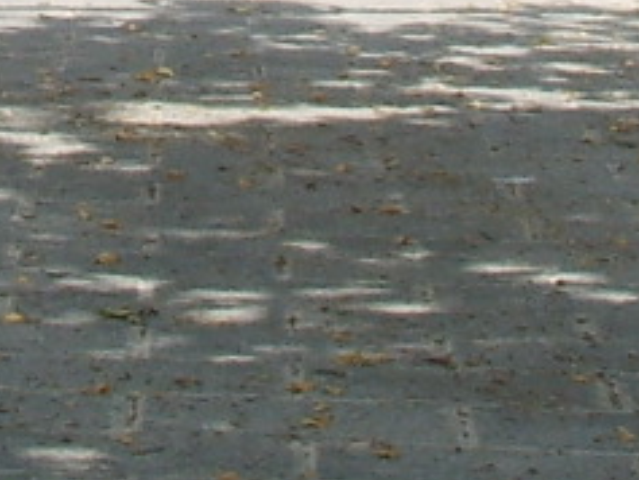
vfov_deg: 5.5
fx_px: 4857
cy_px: -666
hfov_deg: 7.5
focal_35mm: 263
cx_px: -148
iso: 50
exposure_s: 1/180
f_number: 6.3
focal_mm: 6.6
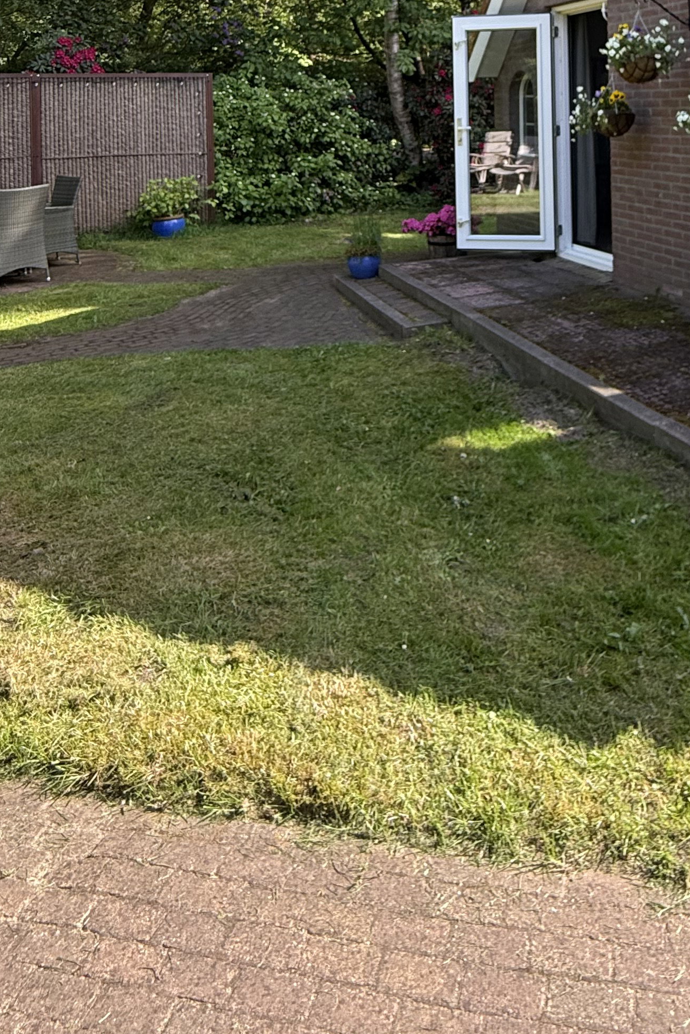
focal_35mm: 30
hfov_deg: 42.8
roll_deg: +0.6
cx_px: 481
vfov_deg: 54.2
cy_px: 108
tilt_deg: +0.1
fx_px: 862
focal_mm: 2.22
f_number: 2.2
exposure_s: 1/163
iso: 64
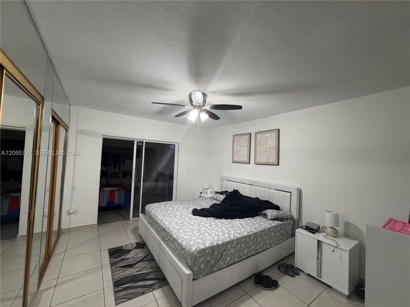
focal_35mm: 14
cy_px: 154
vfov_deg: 85.7
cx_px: 205
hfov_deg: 102.1
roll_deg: -1.7
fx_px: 166
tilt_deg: +1.9
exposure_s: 1/60
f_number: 2.2
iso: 320
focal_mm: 2.22
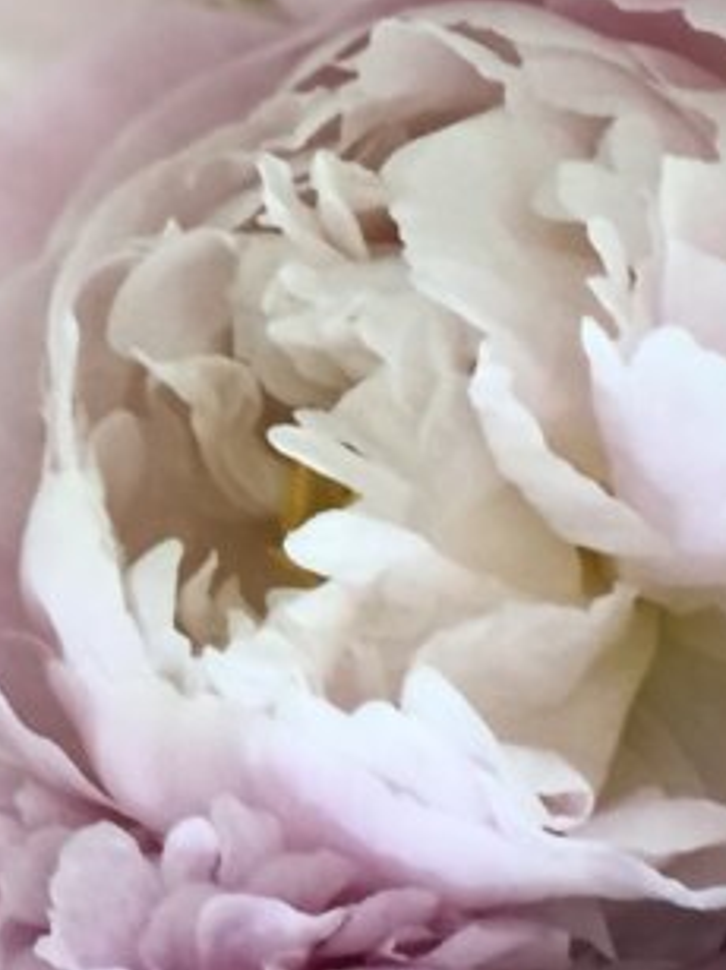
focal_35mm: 190
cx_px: 1073
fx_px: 5317
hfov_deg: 7.7
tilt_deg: -74.7
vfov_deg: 10.3
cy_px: 923
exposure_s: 1/30
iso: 160
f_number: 2.8
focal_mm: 6.6
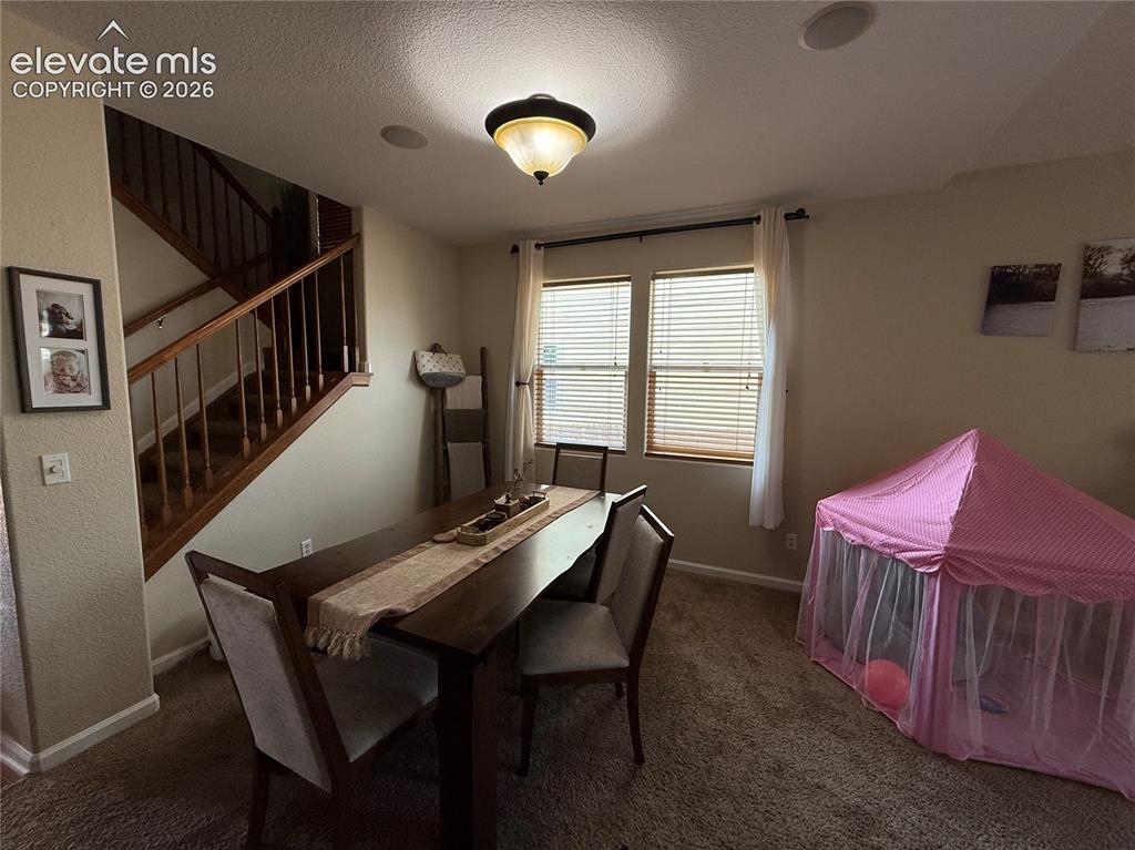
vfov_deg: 85.6
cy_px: 425
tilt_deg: -5.7
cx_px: 568
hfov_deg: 102.1
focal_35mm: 14
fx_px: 459
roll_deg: -1.4
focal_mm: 2.22
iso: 125
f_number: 2.2
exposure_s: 1/99
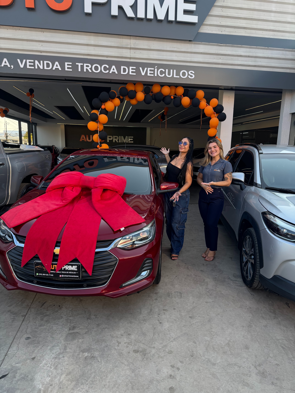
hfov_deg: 56.8
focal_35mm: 24
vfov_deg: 71.6
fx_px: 273
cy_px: 196
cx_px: 148
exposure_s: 1/349
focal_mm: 6.76
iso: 80
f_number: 1.78
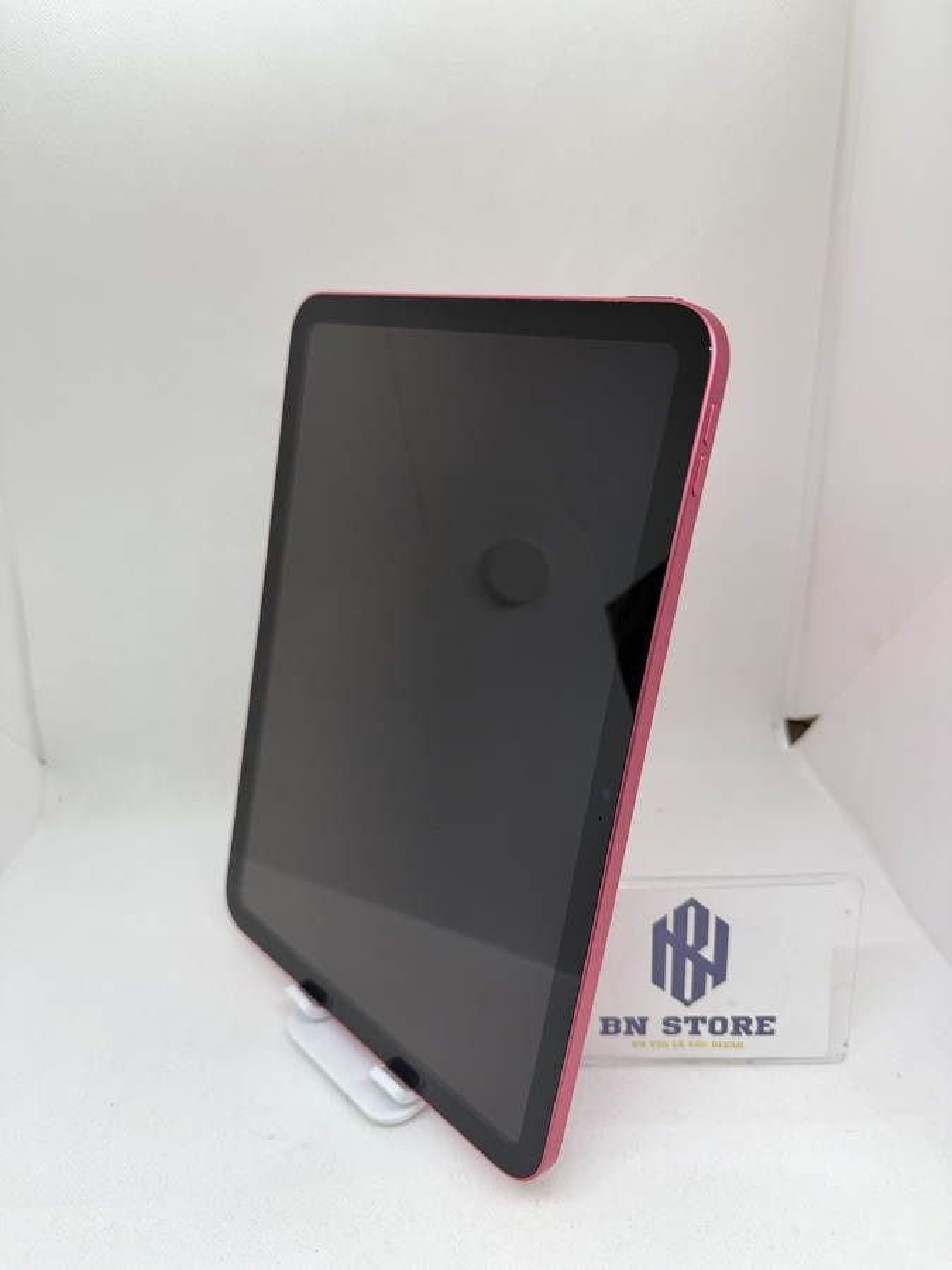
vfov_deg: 71.6
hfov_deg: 56.8
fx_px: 880
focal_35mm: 24
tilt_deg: -24.9
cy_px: 635
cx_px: 476
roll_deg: +1.9
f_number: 1.78
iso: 100
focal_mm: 6.76
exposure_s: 1/120
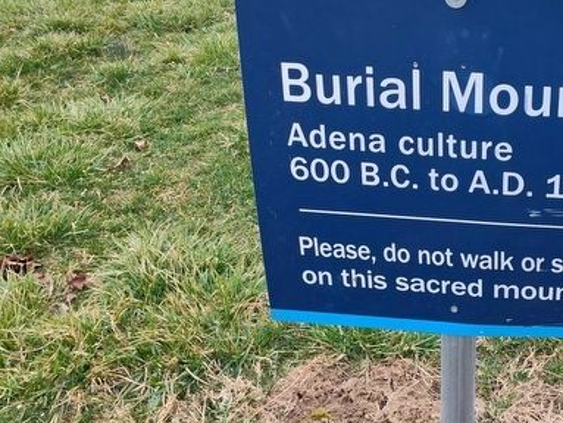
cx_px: 428
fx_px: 781
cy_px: 189
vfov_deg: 30.3
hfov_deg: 38.5
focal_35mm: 48
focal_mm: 5.56
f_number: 1.8
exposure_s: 1/586
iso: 100
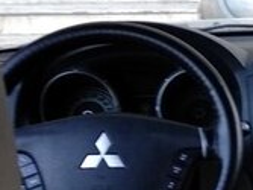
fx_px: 752
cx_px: 439
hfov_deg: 16.4
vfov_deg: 14.3
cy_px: 144
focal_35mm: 103
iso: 200
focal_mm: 3.81
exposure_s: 1/50
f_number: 2.2
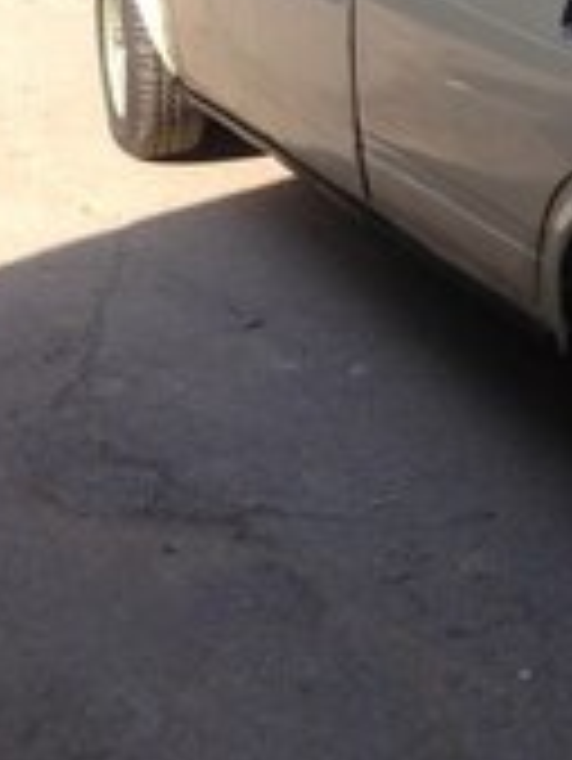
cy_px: -63
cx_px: 707
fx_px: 2134
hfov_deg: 14.7
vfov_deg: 19.4
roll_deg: +0.5
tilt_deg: -6.9
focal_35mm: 97
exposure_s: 1/420
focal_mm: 4.12
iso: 50
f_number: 2.4
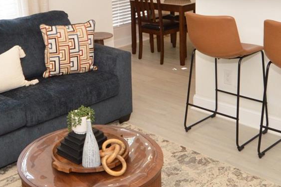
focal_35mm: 51
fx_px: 398
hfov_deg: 38.5
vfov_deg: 25.8
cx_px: 92
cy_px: 29
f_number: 9
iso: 800
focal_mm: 12
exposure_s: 1/80
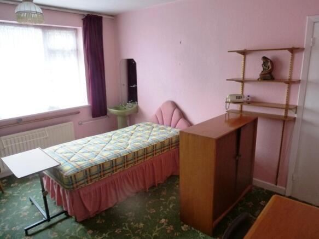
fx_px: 221
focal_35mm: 24
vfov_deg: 56.8
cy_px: 120
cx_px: 160
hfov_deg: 71.6
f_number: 3.3
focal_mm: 4.3
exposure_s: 1/50
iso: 400
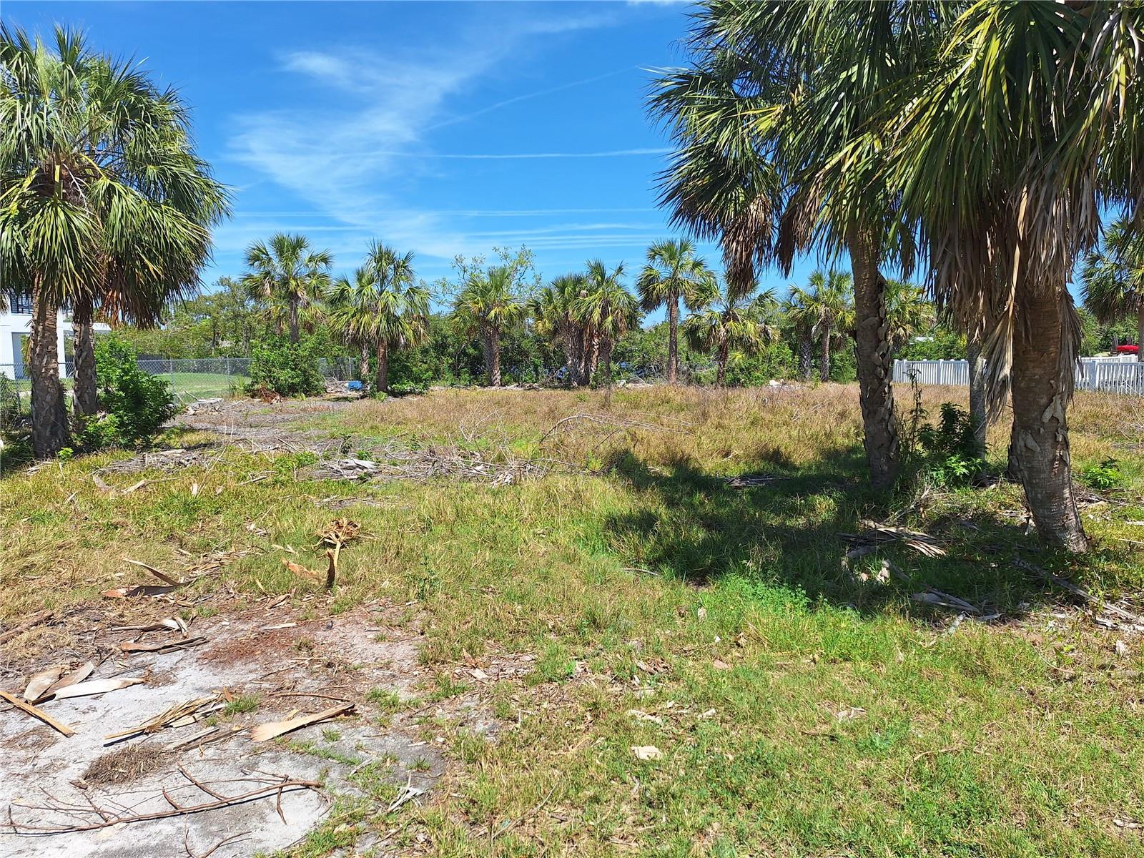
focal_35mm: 23
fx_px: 760
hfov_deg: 73.9
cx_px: 572
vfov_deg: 58.9
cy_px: 429
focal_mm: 5.54
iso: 40
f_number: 1.8
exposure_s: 1/2481
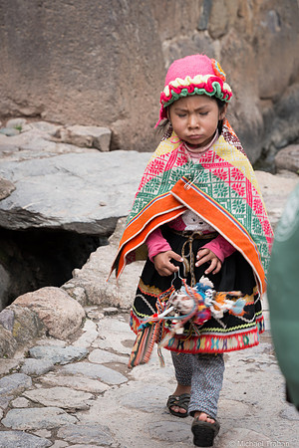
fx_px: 1607
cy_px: 224
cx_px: 150
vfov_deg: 15.9
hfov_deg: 10.6
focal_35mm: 129
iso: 100
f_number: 8
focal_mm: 129
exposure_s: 1/125
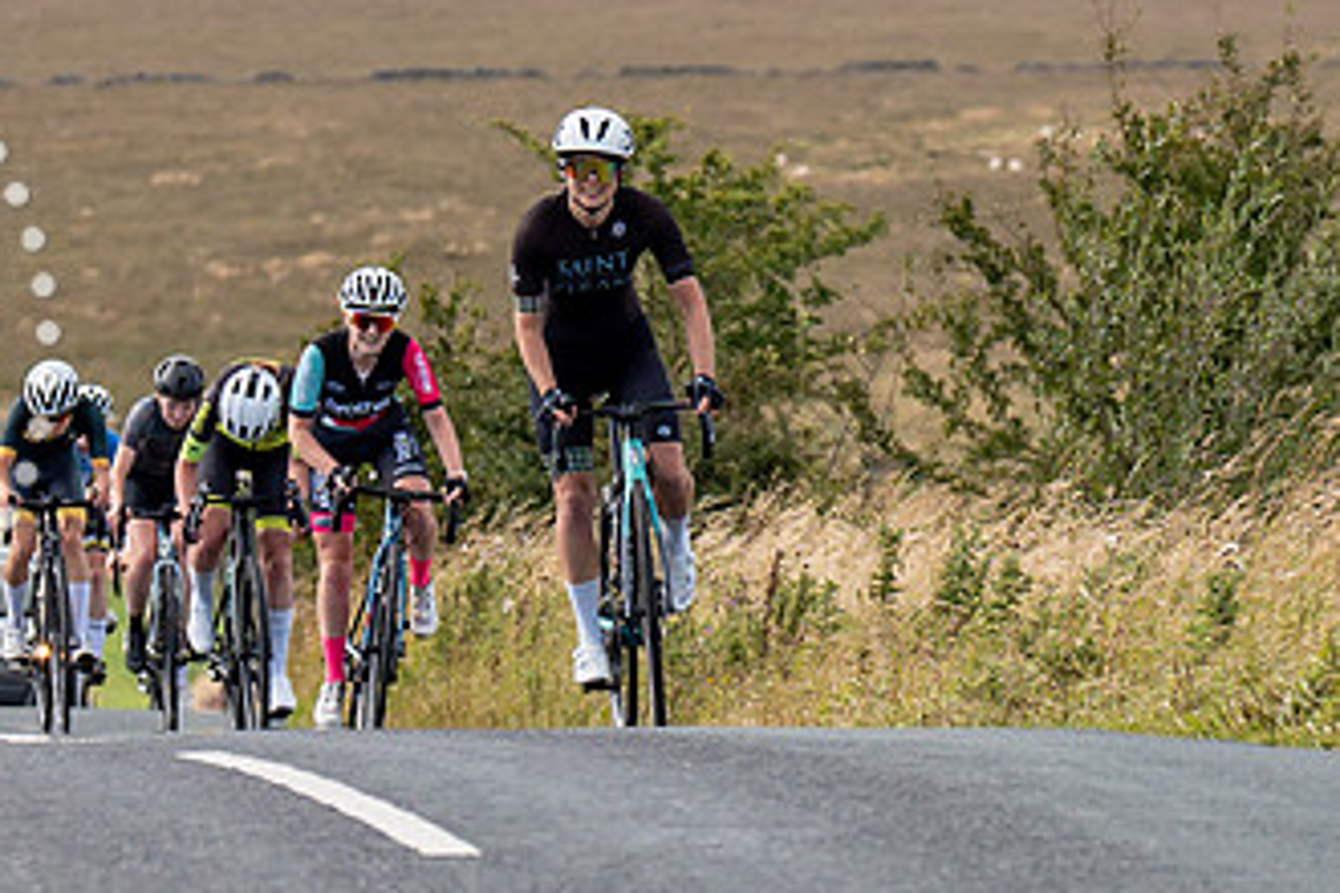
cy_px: -34
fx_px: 17642
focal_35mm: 474
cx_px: 613
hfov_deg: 4.3
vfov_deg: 2.9
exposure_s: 1/800
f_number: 4
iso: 100
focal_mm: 108
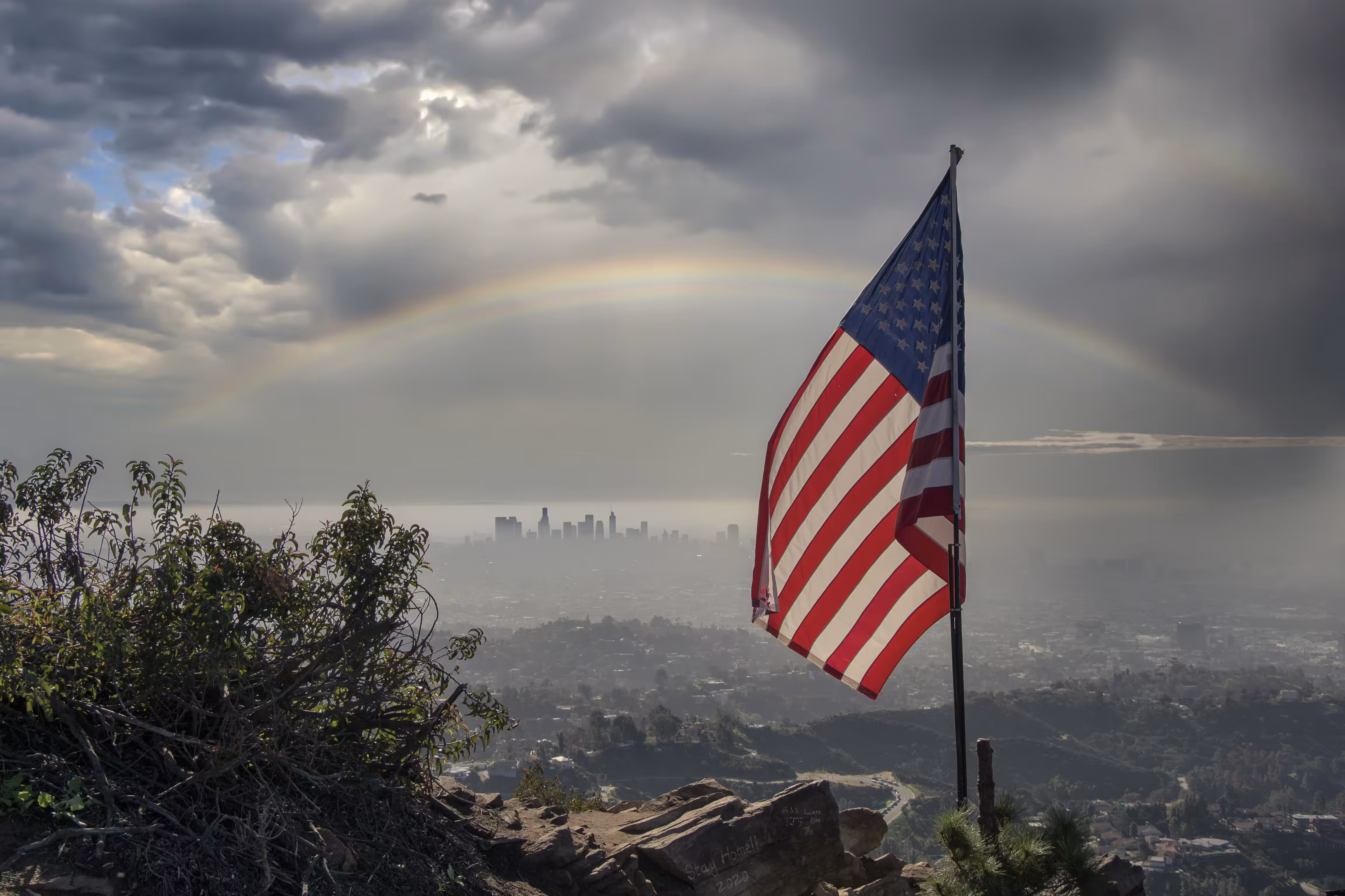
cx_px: 672
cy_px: 448
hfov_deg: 43.6
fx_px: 1681
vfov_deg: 29.9
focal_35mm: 45
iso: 100
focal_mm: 30
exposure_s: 1/500
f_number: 8
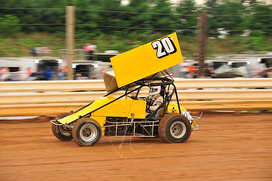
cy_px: 90
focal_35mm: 146
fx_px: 1103
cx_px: 136
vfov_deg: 9.4
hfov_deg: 14.1
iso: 640
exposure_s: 1/320
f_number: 7.1
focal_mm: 145
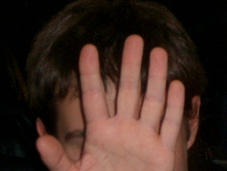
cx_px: 115
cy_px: 12
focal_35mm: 309
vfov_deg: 4.8
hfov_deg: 6.4
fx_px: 2027
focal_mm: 17.4
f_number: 4.8
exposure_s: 1/40
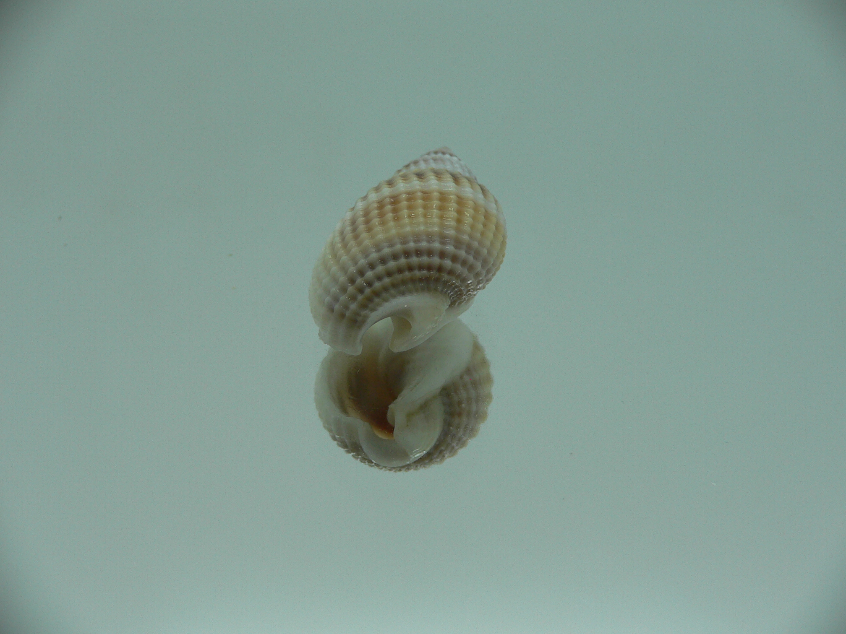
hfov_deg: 52.6
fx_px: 855
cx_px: 423
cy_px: 317
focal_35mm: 35
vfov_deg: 40.7
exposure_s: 1/60
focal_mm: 4.6
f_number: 2.8
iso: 80
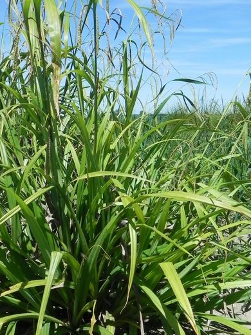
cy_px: 100
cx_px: 86
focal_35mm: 40
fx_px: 387
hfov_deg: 35.6
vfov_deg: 45.7
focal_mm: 4.6
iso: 160
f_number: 7.1
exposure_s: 1/446
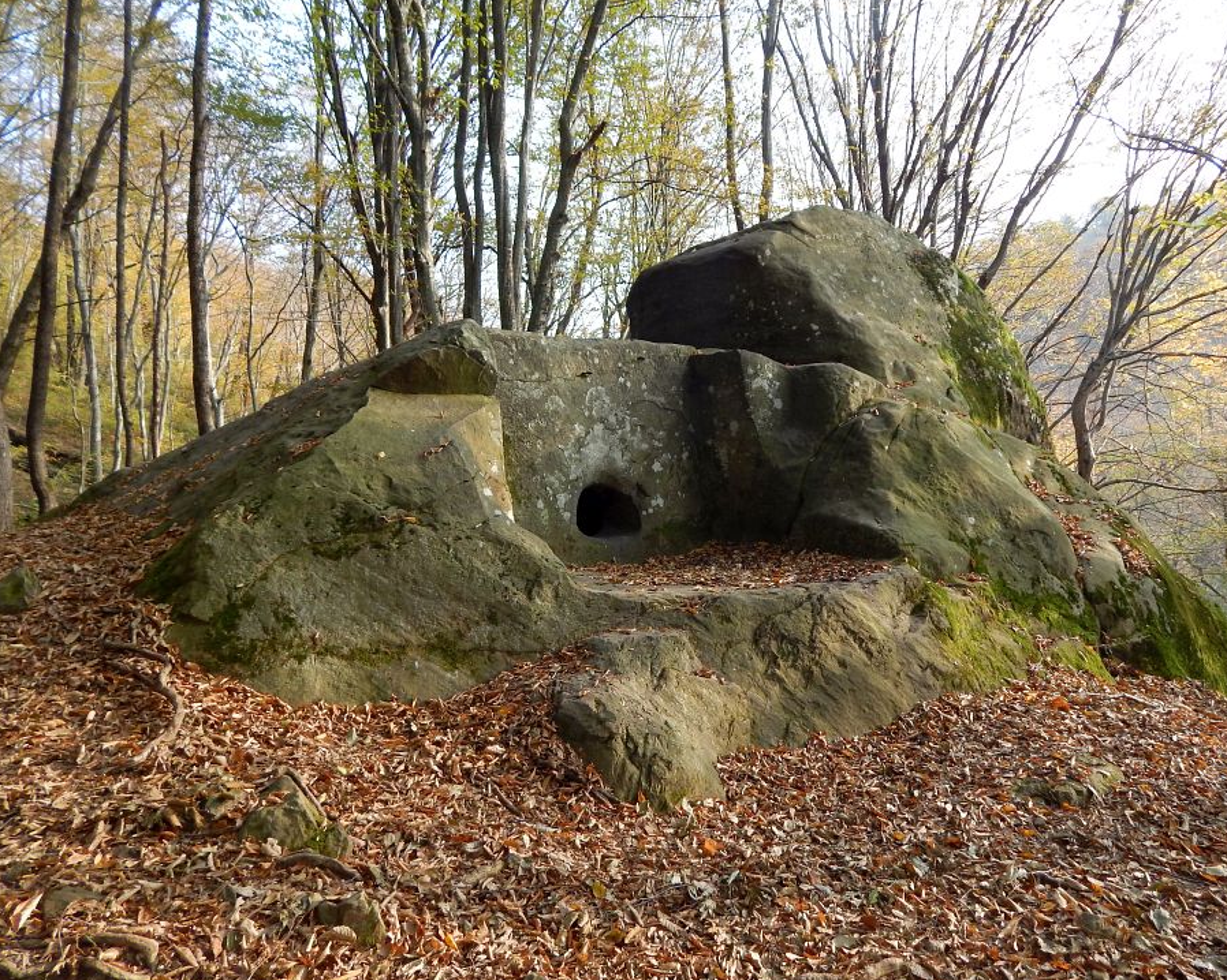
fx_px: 908
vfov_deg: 56.8
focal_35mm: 25
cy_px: 483
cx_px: 680
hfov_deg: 67.9
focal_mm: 4
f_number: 3
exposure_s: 1/100
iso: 125
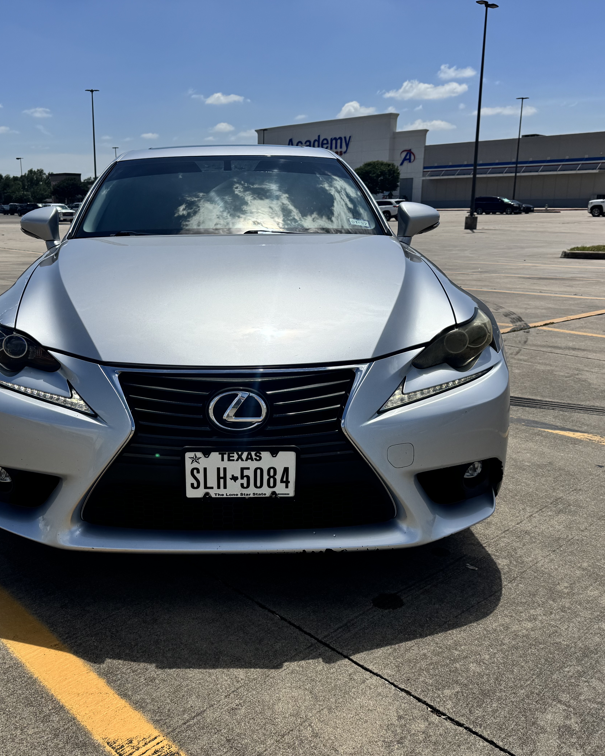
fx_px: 716
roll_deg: +0.5
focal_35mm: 32
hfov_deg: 45.3
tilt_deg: -14.2
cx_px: 219
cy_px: 386
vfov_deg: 55.7
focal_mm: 6.76
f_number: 1.78
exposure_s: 1/9009
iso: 80
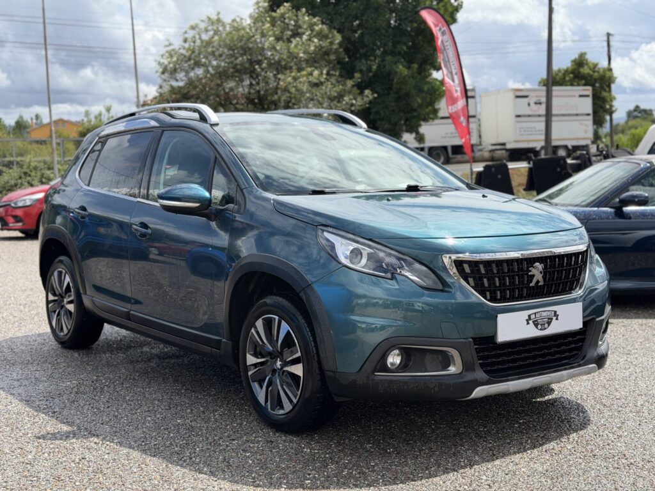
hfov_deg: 39.7
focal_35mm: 48
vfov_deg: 30.3
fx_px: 908
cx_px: 328
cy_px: 246
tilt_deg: -6.5
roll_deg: +1.2
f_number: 1.78
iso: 64
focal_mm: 6.76
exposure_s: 1/4587
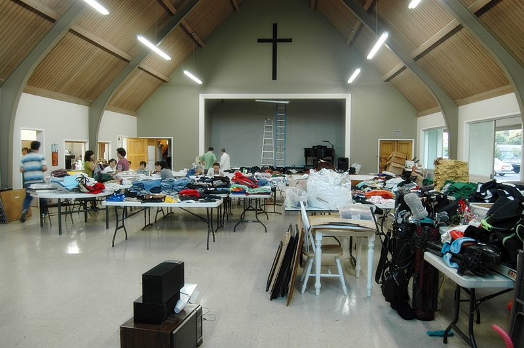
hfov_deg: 67.4
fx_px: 393
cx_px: 262
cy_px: 174
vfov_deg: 47.9
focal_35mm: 27
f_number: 4.5
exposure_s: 1/20
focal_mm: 18
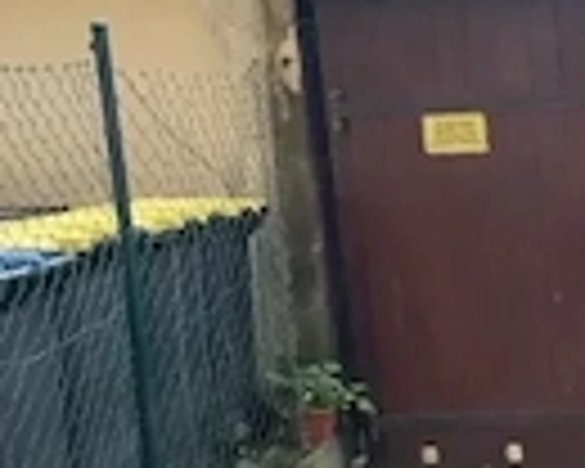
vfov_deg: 19.3
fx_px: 1350
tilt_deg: -13.6
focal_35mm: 78
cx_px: 644
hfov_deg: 23.0
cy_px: 432
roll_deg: -0.1
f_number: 1.6
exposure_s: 1/121
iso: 50
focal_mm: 4.2
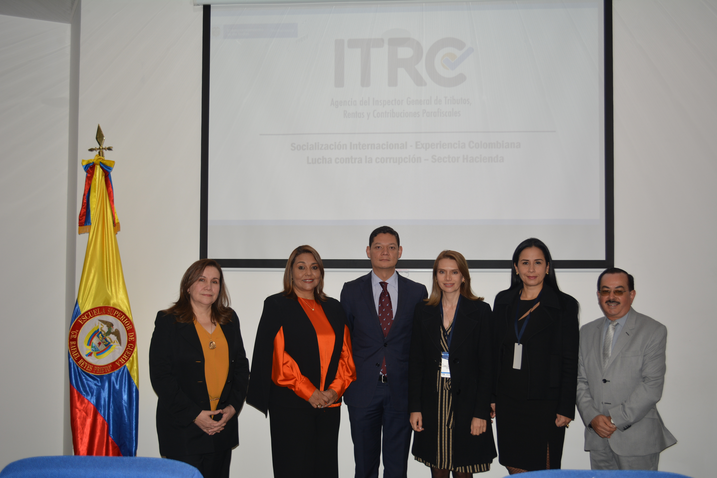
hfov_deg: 53.1
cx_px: 358
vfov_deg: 36.9
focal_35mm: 36
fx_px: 717
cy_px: 239
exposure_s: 1/100
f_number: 4
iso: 125
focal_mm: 24
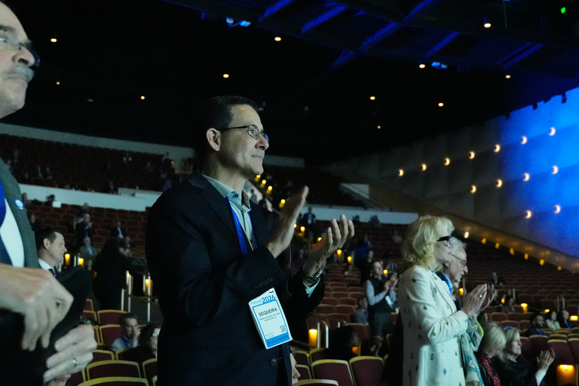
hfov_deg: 47.4
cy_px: 213
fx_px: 659
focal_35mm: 41
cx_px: 293
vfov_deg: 32.6
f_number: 2.8
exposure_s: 1/125
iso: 8000
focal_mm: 24
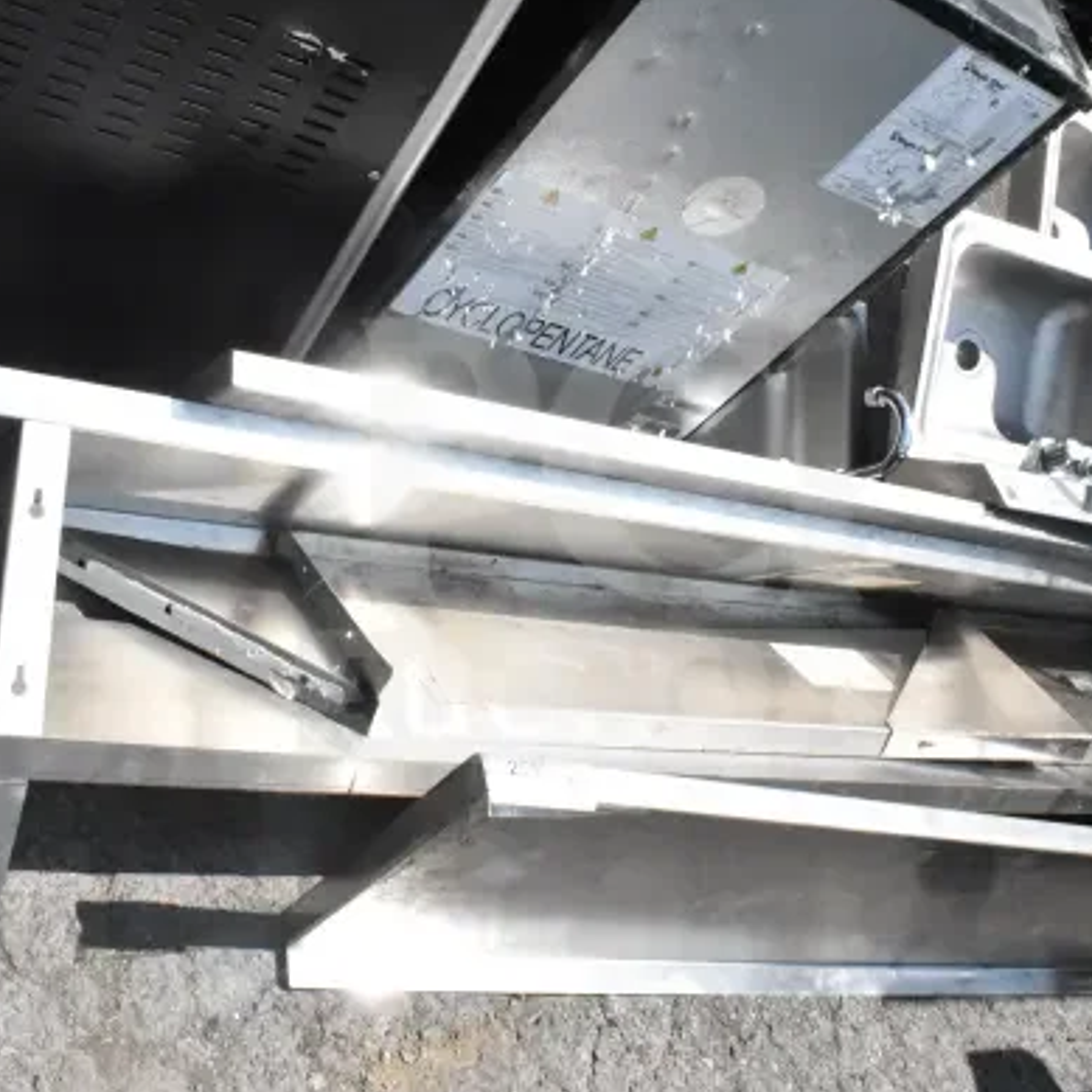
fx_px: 1428
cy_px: 540
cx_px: 609
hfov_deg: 41.8
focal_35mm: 40
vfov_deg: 41.9
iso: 6400
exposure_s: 1/2000
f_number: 22
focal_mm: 20
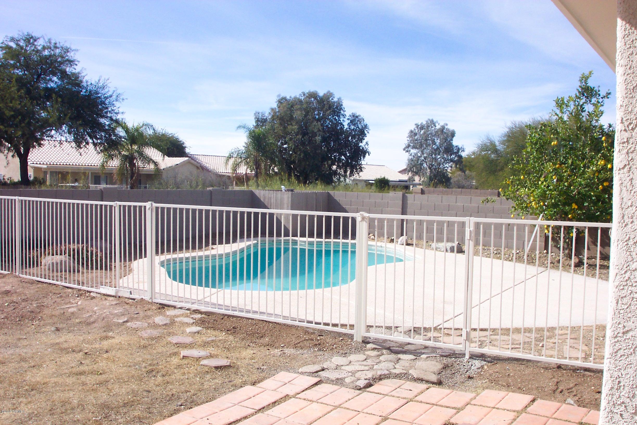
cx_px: 318
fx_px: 619
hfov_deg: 54.4
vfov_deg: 37.9
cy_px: 212
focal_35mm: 35
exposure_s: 1/125
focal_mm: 7.5
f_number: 9.5
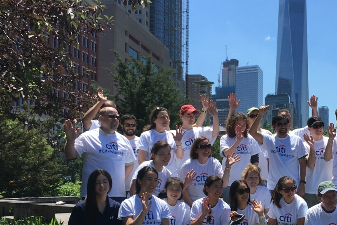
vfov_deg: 25.2
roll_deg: -0.2
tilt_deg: +0.1
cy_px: 174
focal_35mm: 53
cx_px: 277
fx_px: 496
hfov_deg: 36.1
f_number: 2.2
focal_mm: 4.15
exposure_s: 1/1451
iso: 25
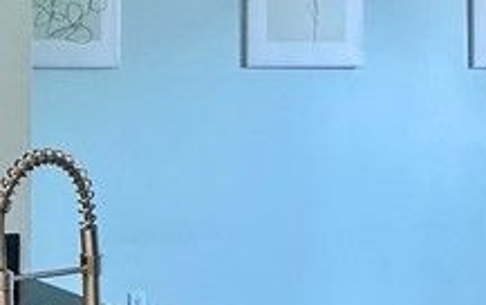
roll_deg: -0.3
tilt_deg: +0.7
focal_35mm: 70
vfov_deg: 18.5
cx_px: -358
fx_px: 928
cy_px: 70
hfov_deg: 21.2
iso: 160
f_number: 2.2
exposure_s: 1/60
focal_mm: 2.22
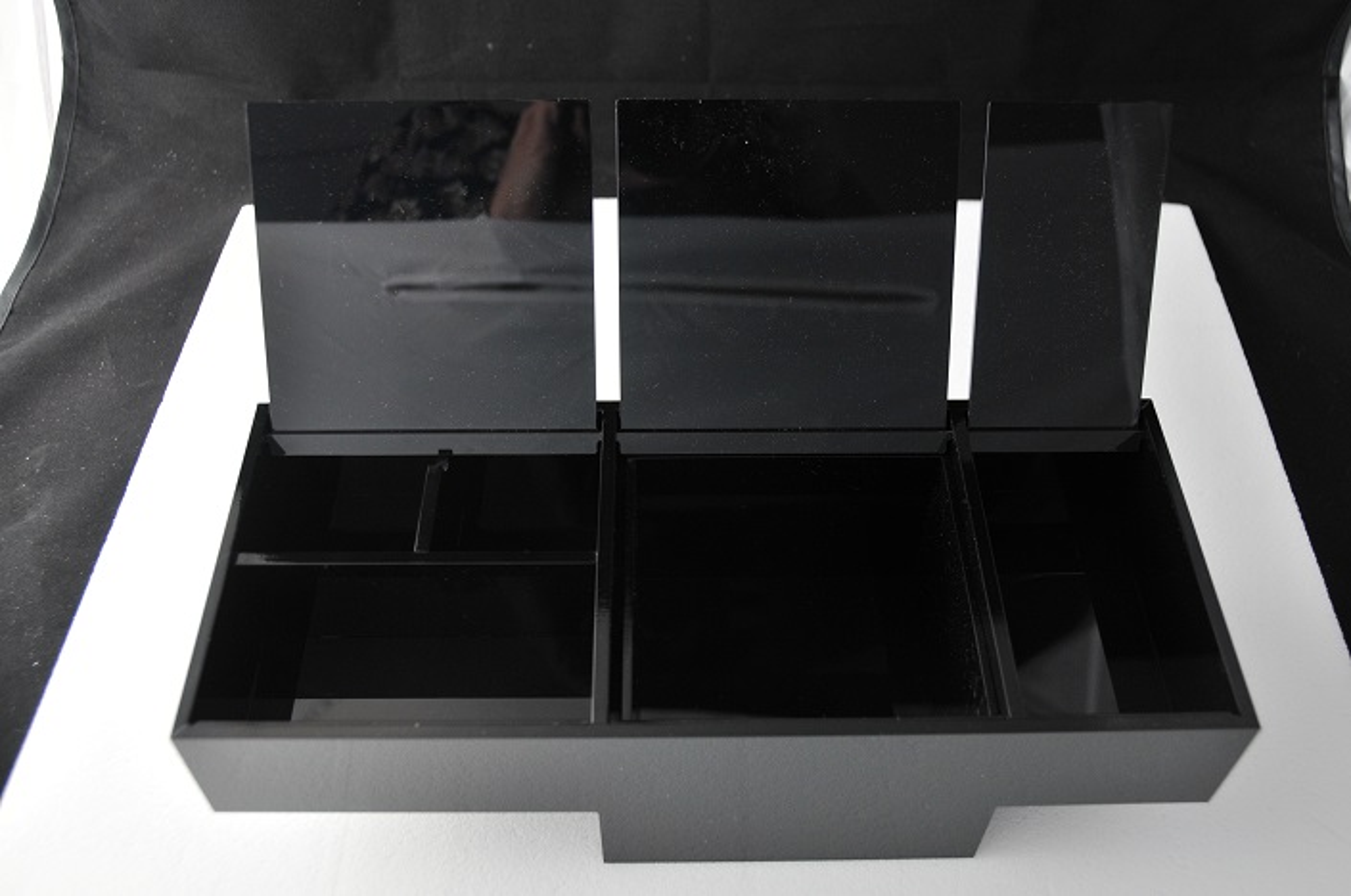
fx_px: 1349
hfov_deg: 53.2
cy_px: 448
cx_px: 676
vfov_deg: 36.8
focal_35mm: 36
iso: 360
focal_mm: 24
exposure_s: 1/30
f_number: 3.8
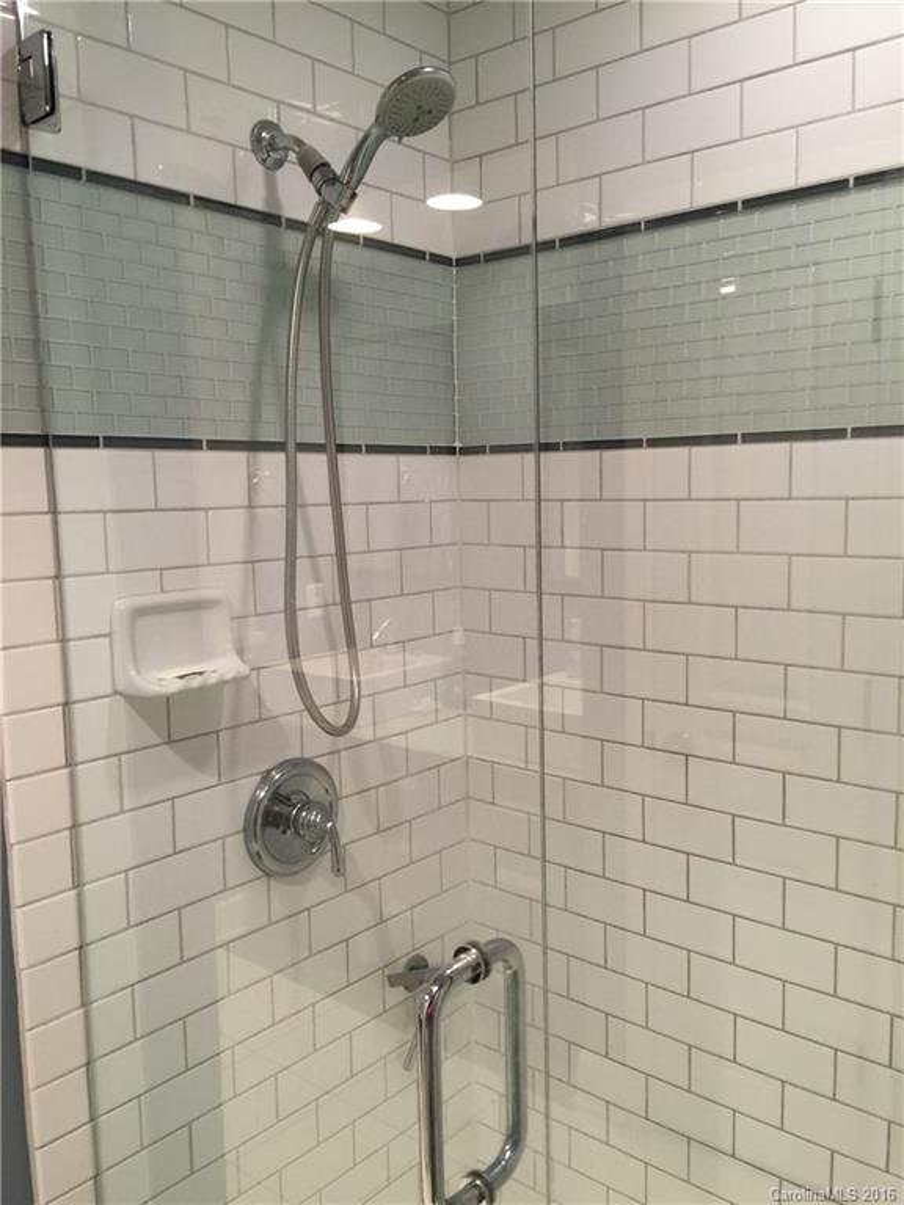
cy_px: 602
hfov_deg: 48.2
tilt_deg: -6.0
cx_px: 452
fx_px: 1010
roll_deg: +1.7
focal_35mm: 29
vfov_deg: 61.7
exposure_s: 1/15
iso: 100
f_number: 2.2
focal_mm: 4.15
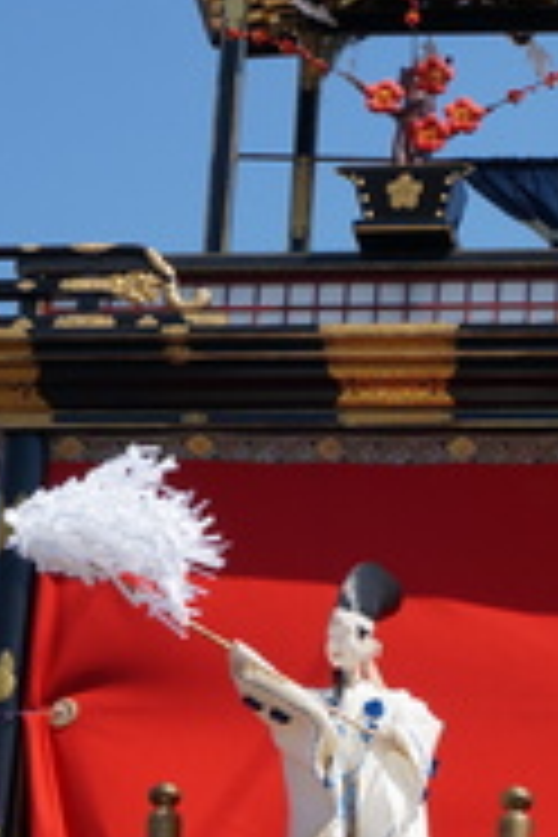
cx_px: 362
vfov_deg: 12.1
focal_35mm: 170
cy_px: 459
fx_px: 3943
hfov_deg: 8.1
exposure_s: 1/250
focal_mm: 35
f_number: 9
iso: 100
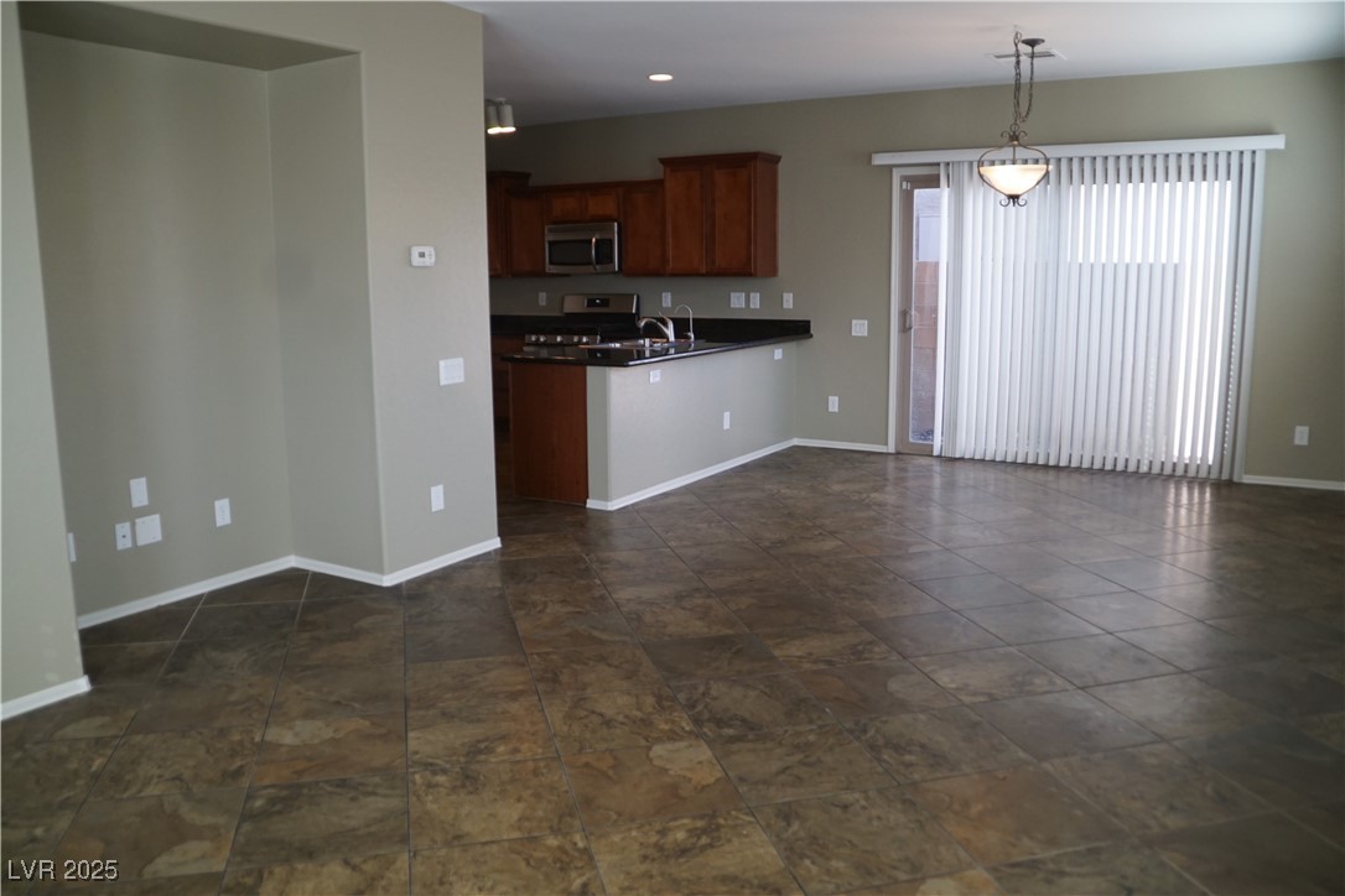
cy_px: 448
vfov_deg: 47.9
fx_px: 1009
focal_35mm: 27
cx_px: 672
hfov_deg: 67.4
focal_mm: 18
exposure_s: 1/160
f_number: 4
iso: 500
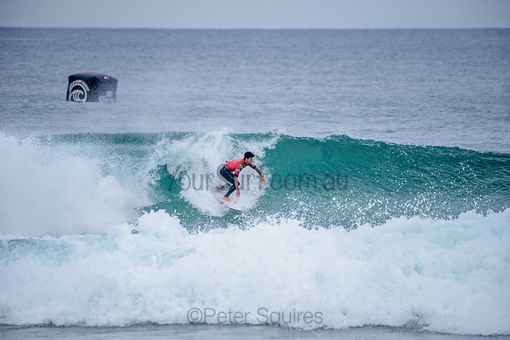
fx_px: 7085
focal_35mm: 500
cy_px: 170
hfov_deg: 4.1
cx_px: 255
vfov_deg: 2.8
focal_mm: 500
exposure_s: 1/2000
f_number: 5.6
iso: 220
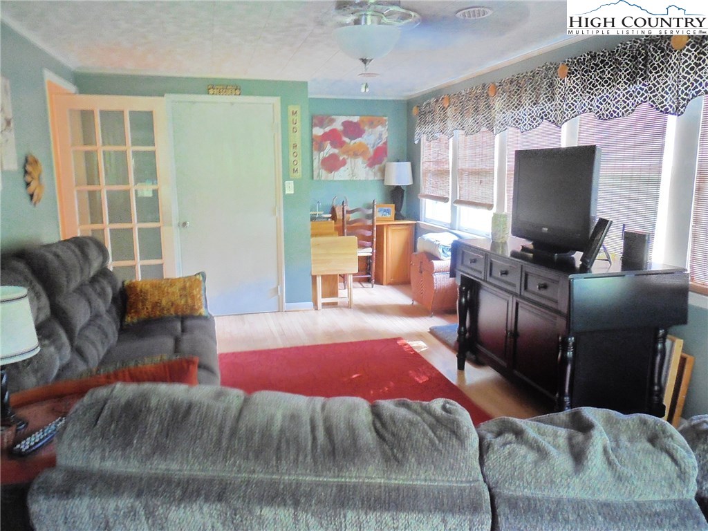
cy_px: 266
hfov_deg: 69.4
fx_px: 511
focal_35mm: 25
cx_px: 354
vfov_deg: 54.9
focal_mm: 4.5
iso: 800
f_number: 3.1
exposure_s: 1/6
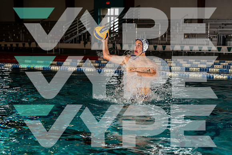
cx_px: 116
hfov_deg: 28.8
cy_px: 78
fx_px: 451
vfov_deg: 19.5
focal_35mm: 70
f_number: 4
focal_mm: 70
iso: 100
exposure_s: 1/250
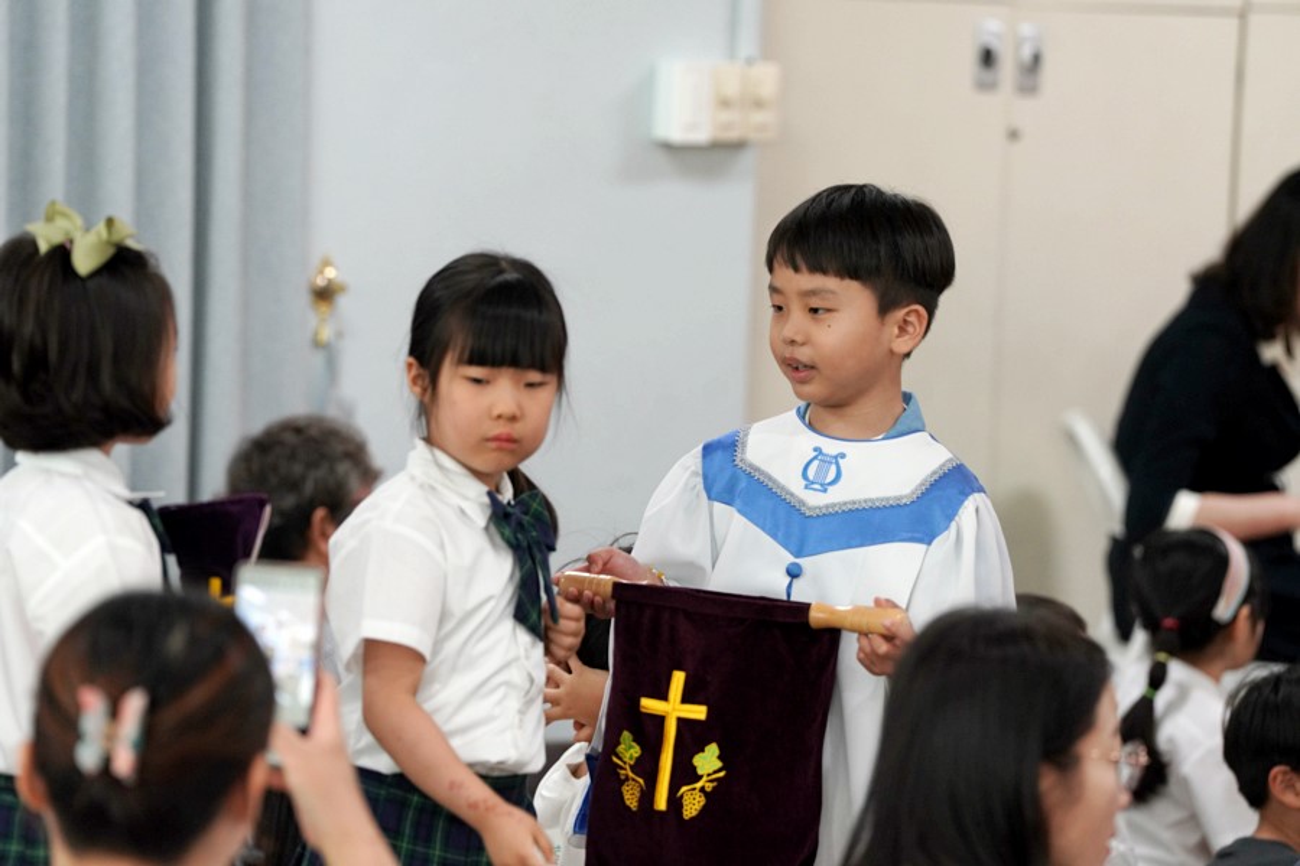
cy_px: 433
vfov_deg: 6.9
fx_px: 7222
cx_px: 650
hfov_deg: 10.3
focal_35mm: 200
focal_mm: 200
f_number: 4
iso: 2000
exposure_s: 1/250
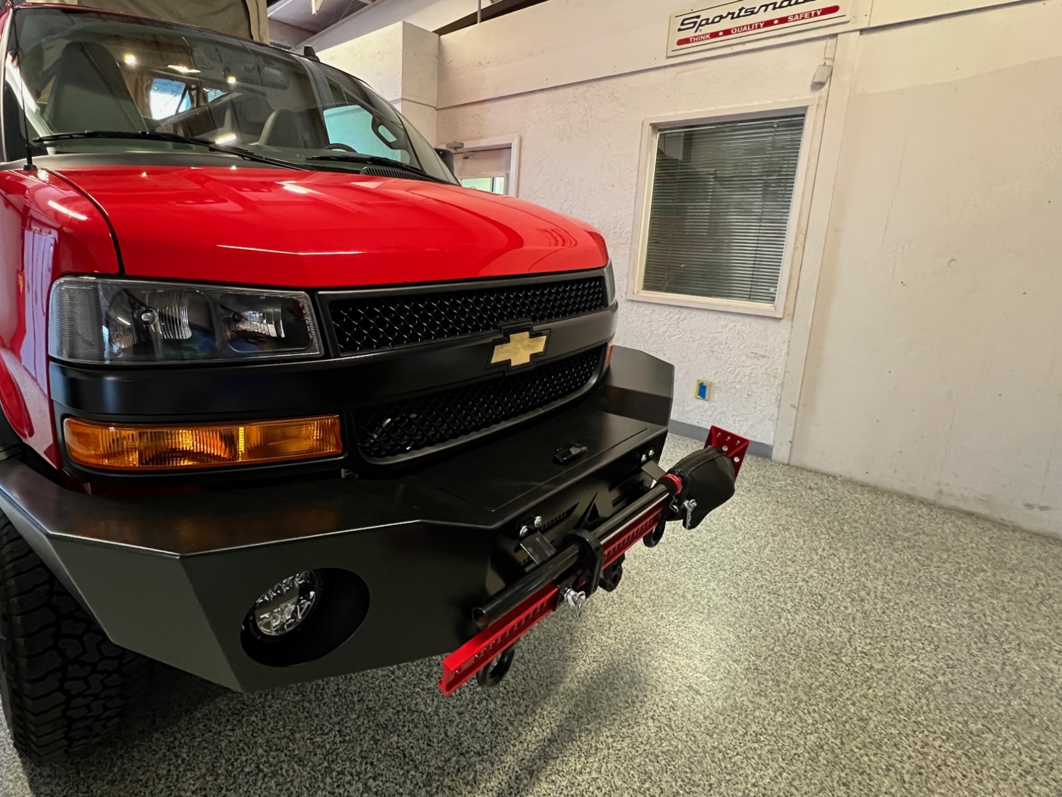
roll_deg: -0.9
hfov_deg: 93.1
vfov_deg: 77.4
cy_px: 329
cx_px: 419
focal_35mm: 16
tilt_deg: -11.4
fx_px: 491
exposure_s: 1/60
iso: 800
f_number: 1.8
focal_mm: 1.57
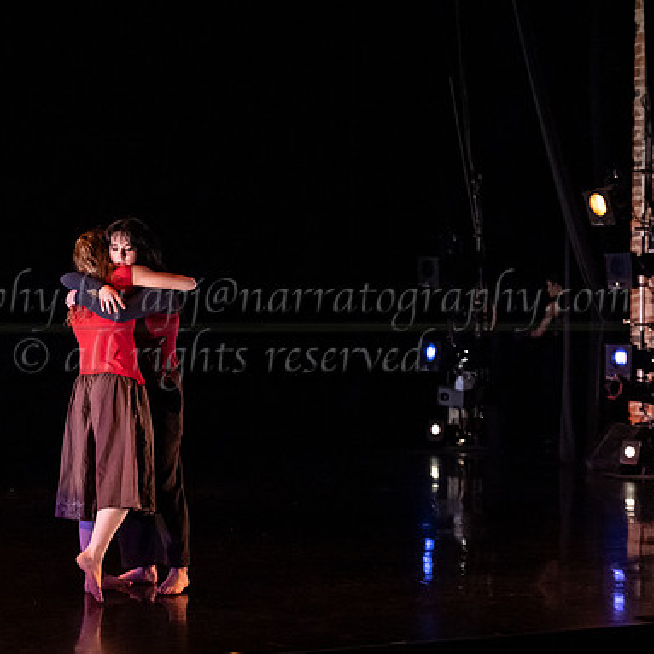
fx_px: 2009
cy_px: 270
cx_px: 297
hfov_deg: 18.5
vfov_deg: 18.5
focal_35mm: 94
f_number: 3.5
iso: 4000
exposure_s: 1/320
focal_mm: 61
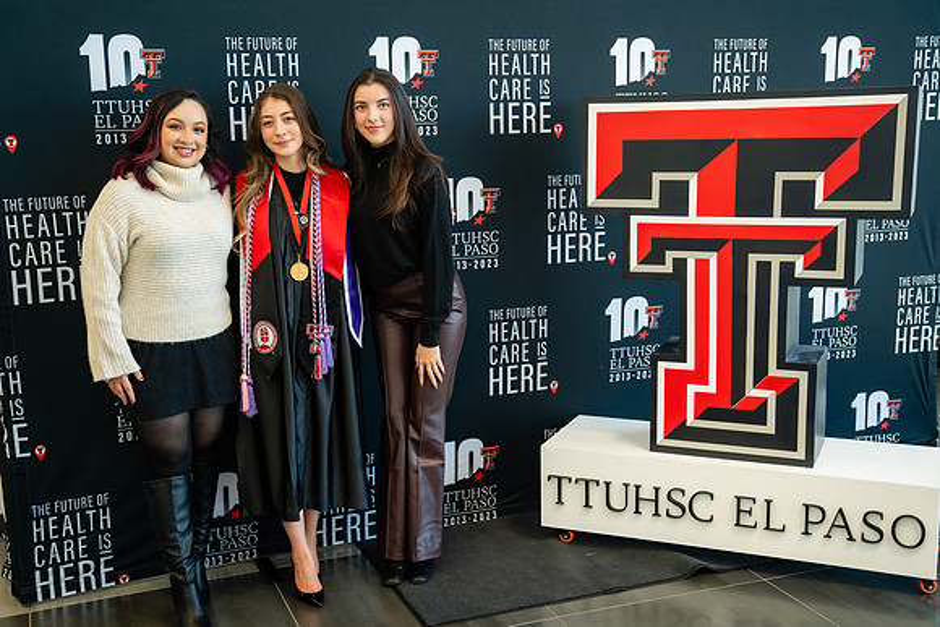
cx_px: 477
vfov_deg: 30.8
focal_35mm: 44
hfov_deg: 44.9
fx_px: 1138
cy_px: 333
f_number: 2.8
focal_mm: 41
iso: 640
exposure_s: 1/160
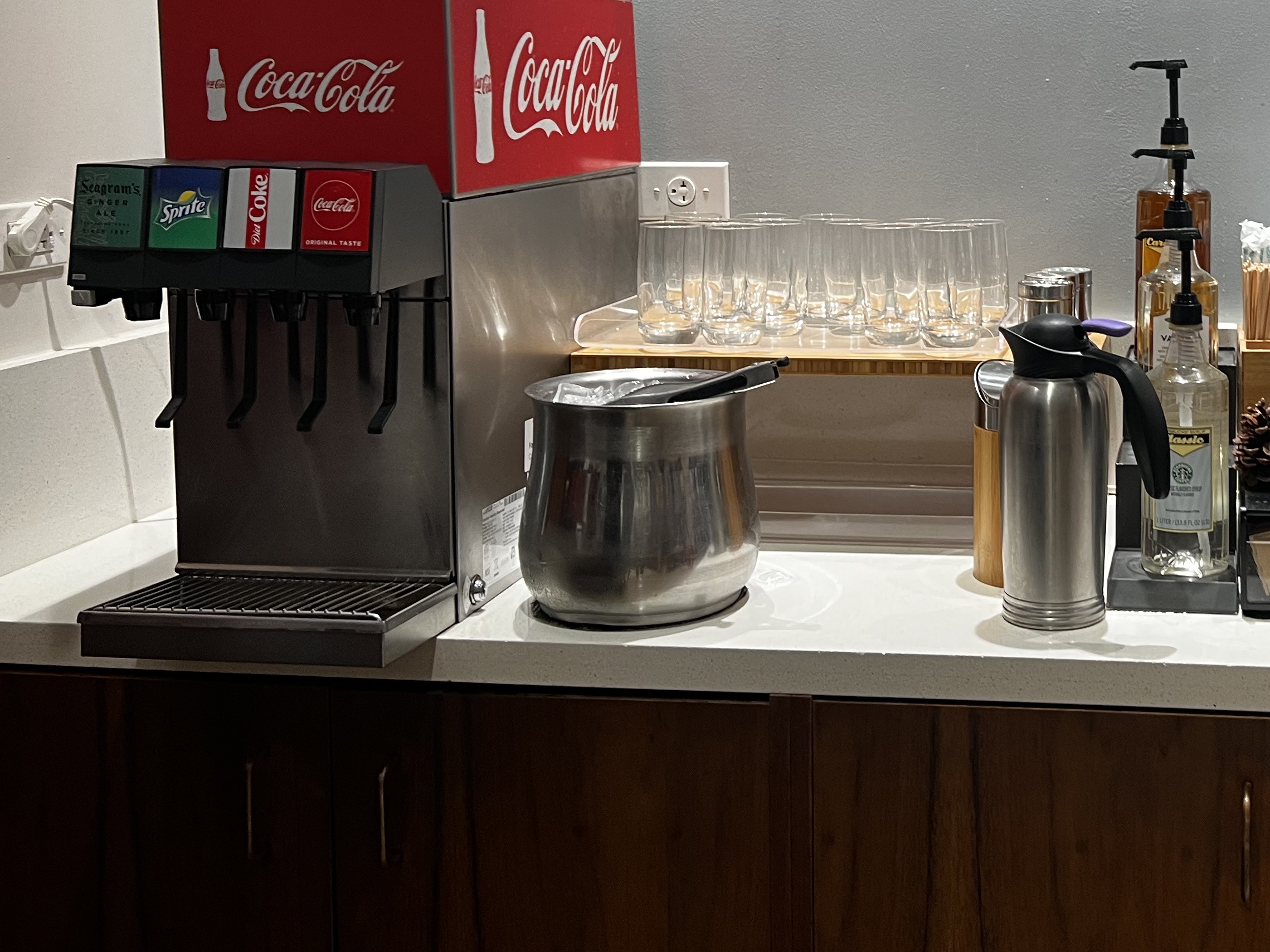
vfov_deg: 31.1
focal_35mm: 46
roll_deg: -0.8
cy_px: 260
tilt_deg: -4.5
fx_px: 1688
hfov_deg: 39.3
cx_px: 1050
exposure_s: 1/60
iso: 100
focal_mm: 5.7
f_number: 1.5
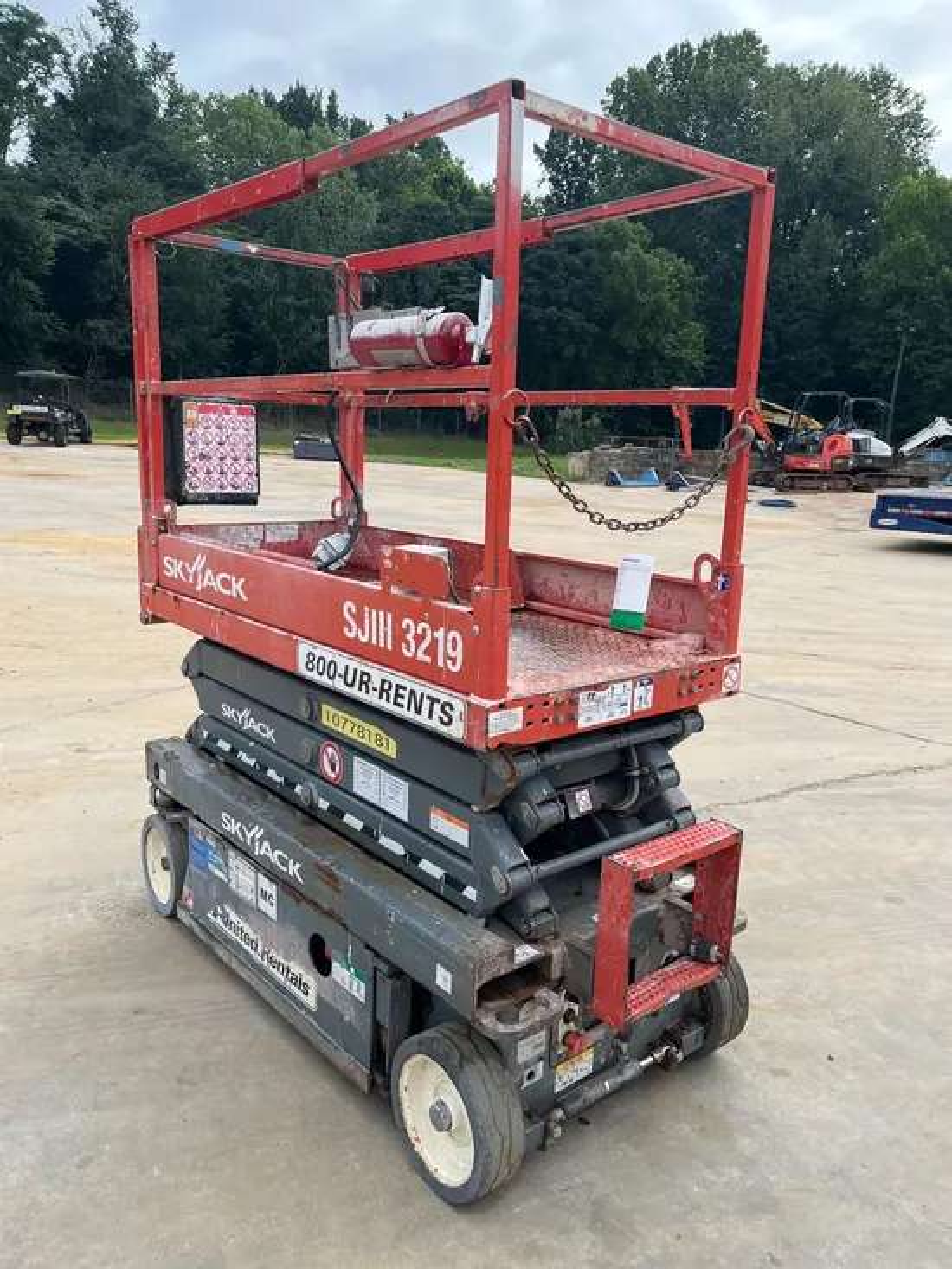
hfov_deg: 53.1
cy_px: 634
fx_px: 953
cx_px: 476
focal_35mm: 26
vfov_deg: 67.3
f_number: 1.6
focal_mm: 5.1
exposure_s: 1/1325
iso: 50
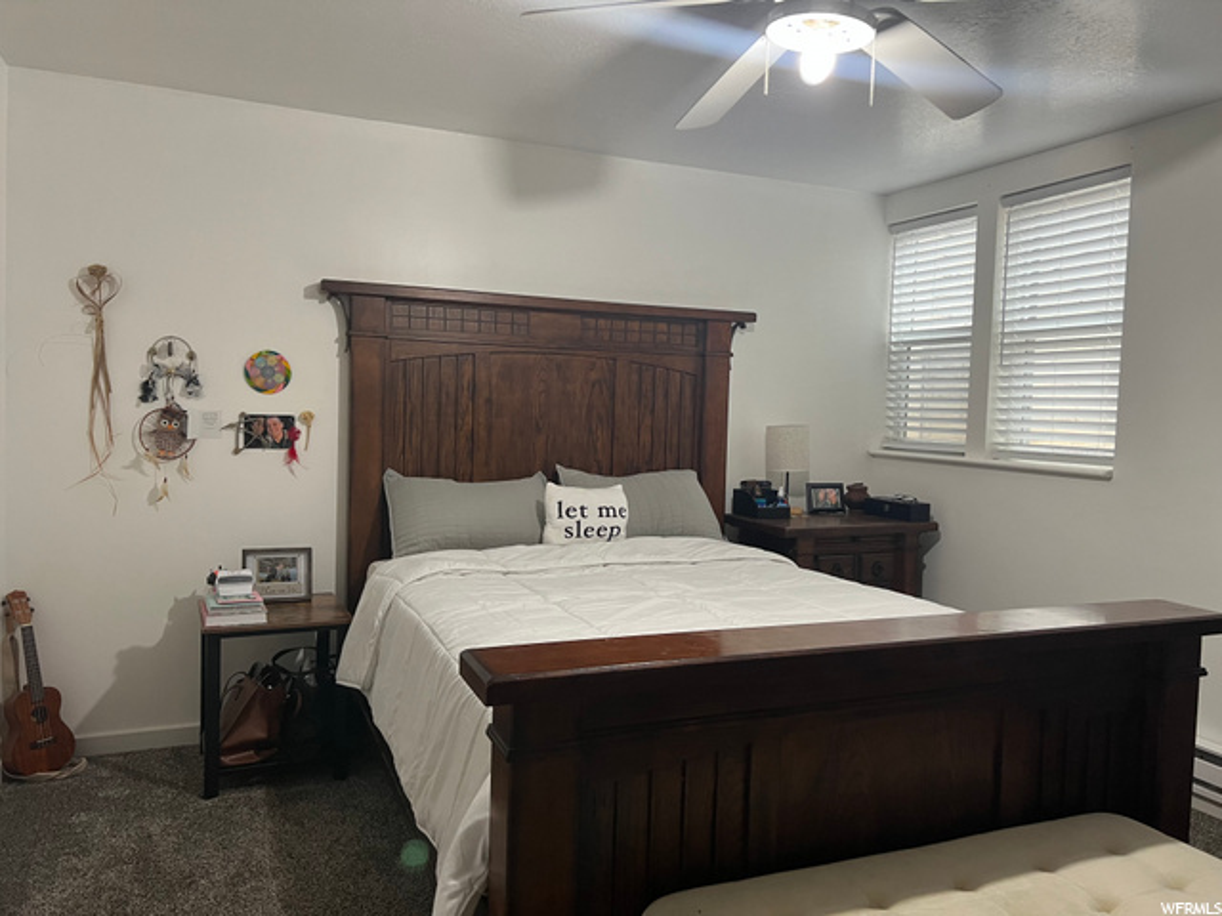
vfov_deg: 53.1
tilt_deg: -3.2
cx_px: 611
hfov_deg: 67.3
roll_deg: -1.4
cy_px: 458
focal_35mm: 26
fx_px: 918
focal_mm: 5.7
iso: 160
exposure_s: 1/60
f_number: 1.5
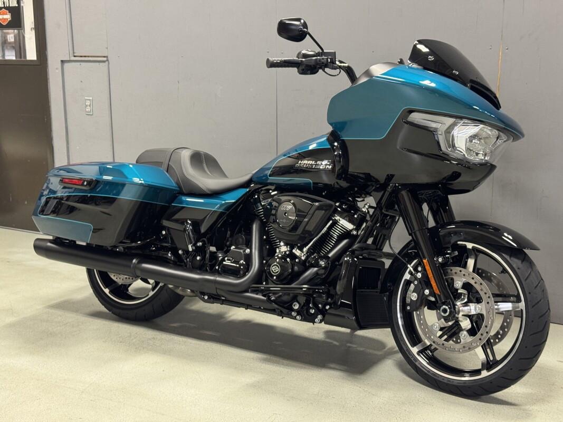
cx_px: 282
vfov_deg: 30.3
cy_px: 211
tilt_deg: -11.6
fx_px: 781
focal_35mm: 48
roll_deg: +0.0
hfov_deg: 39.7
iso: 250
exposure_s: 1/40
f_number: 1.78
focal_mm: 6.76
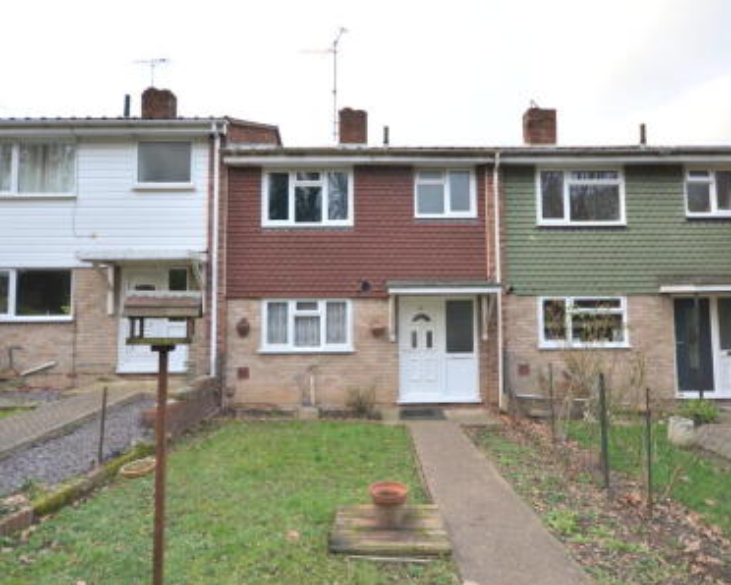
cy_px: 292
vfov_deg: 73.8
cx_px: 371
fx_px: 390
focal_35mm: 18
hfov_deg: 86.3
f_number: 5.6
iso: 400
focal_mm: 10
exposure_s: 1/125
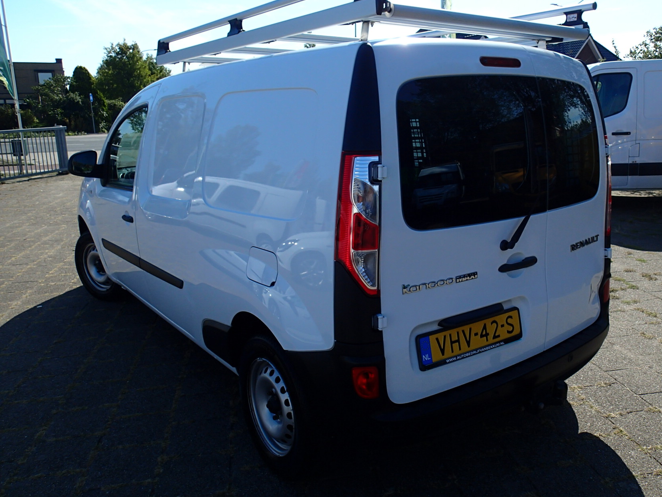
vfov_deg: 48.2
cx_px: 375
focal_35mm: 29
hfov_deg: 61.4
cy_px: 228
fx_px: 555
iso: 100
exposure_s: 1/200
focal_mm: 4.5
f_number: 8
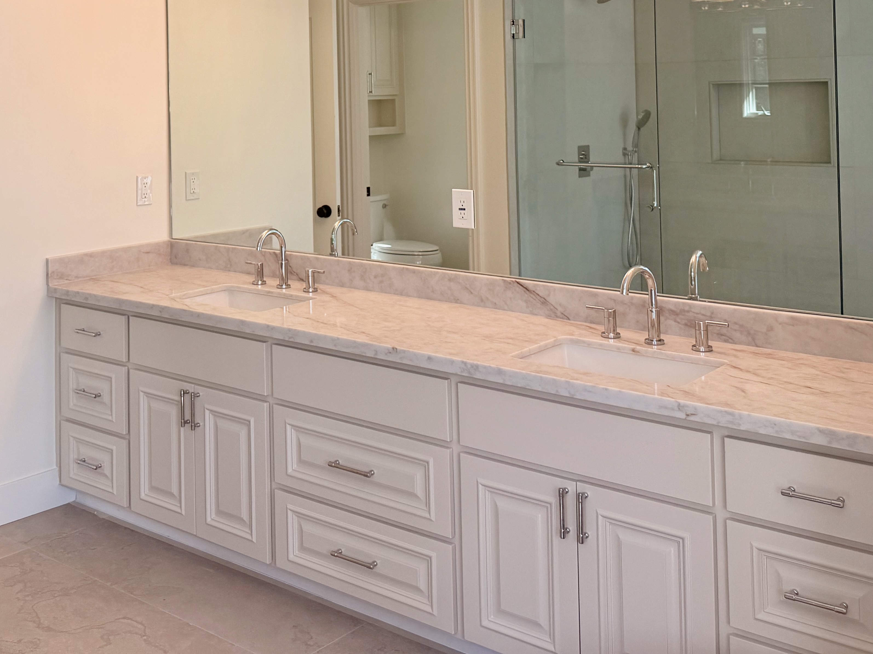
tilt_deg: +1.2
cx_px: 269
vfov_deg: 32.0
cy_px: 69
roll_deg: +1.6
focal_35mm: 43
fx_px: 1084
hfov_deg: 43.1
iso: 80
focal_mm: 6.76
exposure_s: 1/175
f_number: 1.78
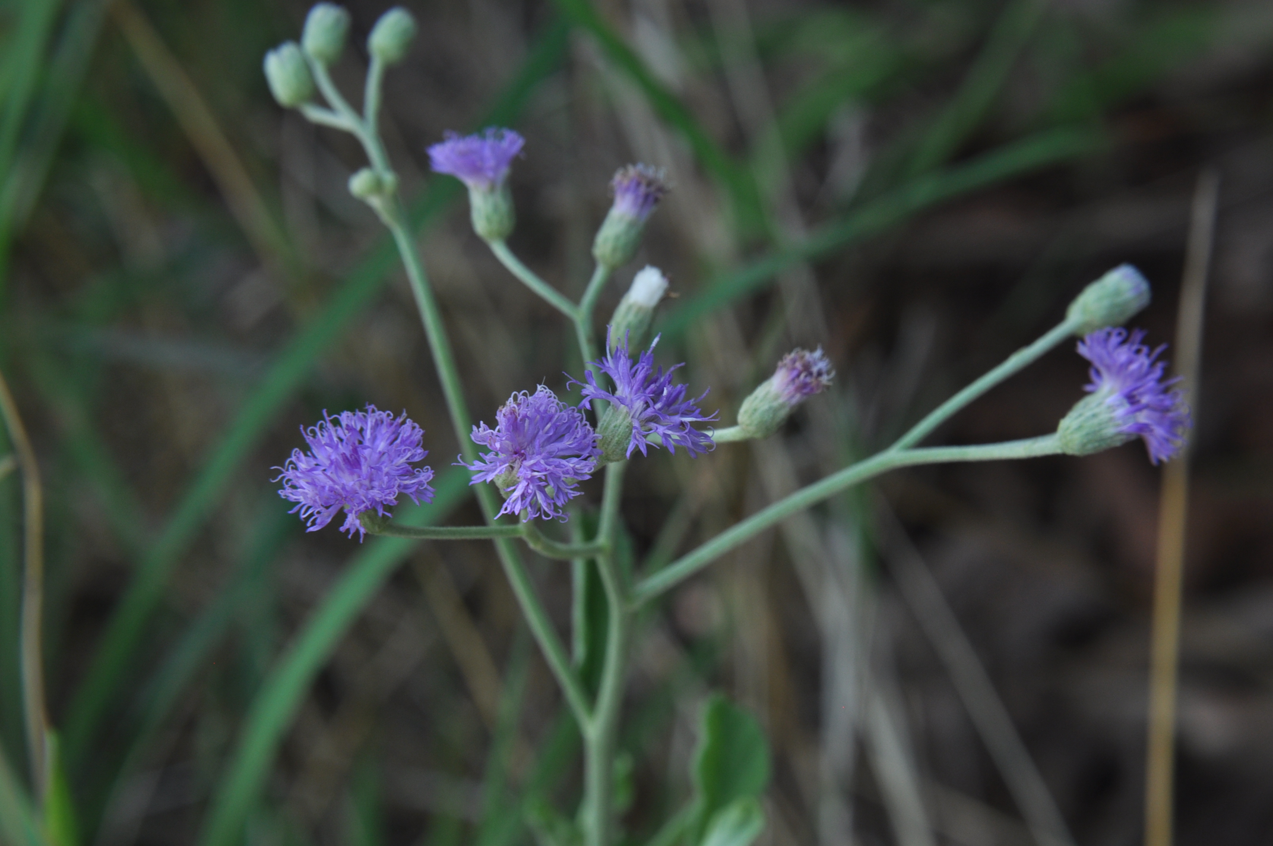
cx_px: 636
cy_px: 423
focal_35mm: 87
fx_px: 3073
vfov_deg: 15.7
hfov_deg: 23.4
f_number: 11
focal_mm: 58
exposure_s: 1/80
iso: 200
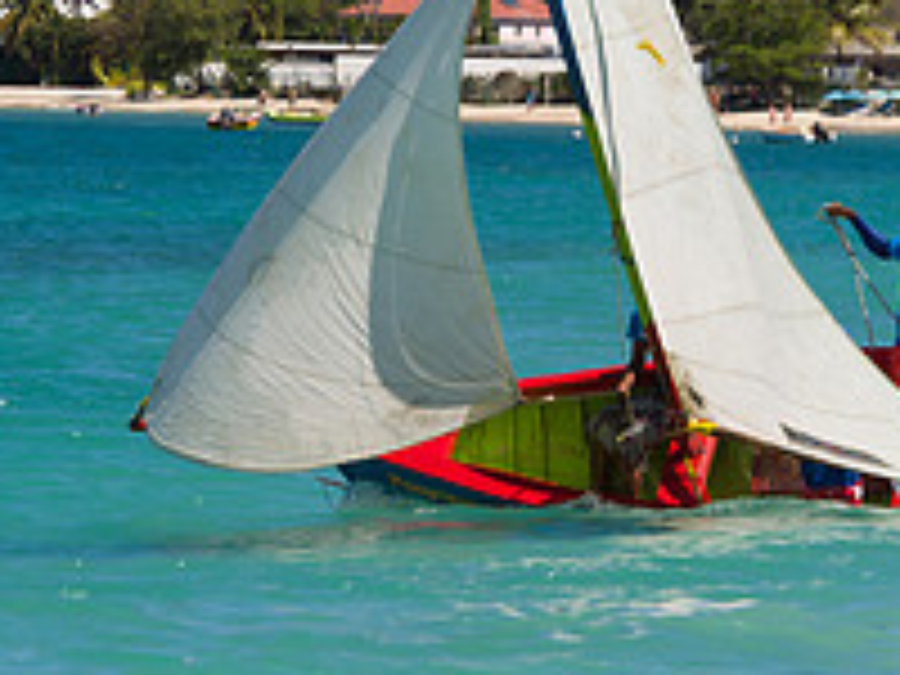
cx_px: 608
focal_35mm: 488
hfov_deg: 4.1
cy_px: 194
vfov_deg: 3.0
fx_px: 12688
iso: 100
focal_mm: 175
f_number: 8
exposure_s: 1/640
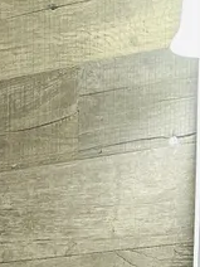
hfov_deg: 9.9
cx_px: -104
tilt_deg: -4.7
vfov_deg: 12.0
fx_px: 1117
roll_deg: -1.0
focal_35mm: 145
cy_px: 549
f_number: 1.8
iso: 160
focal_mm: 6.9
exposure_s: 1/120
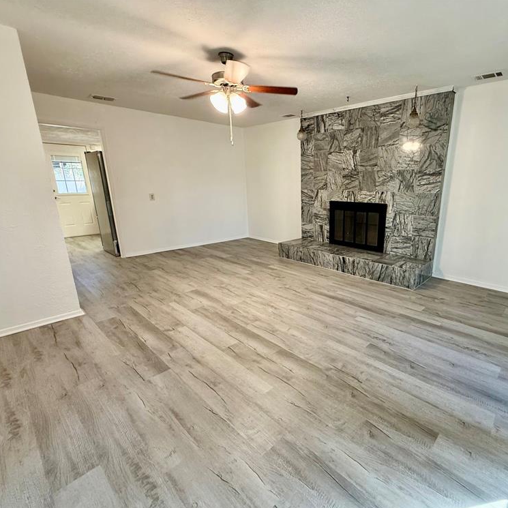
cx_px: 312
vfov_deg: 84.0
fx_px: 282
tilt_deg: -14.8
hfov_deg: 82.6
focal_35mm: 17
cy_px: 259
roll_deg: -0.5
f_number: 2.2
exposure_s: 1/60
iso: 200
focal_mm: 2.22
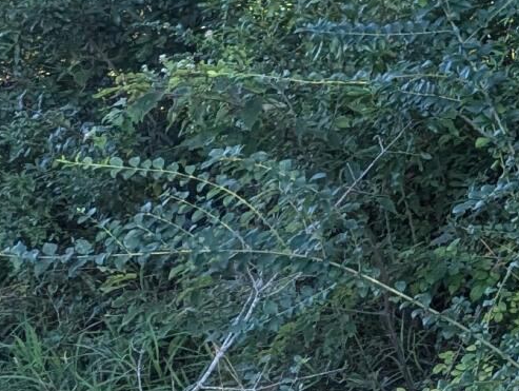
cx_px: 1521
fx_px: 2192
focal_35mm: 146
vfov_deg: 10.0
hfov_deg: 10.2
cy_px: -82
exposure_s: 1/198
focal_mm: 6.81
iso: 64
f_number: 1.85
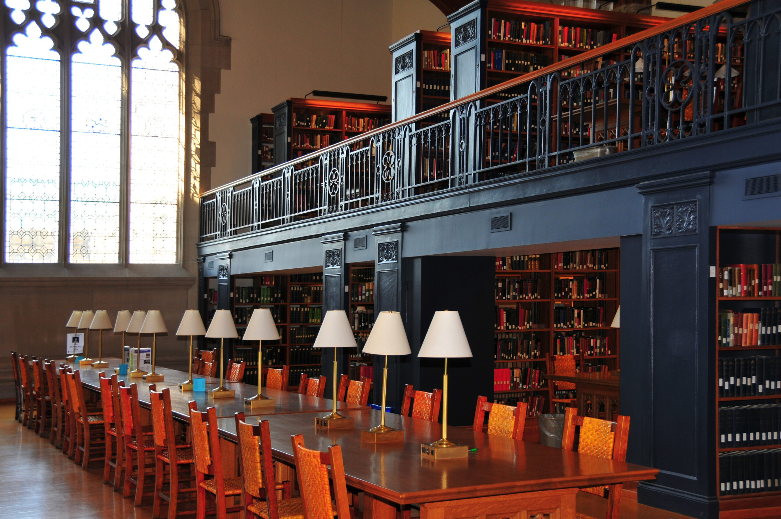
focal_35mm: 46
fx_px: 1008
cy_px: 260
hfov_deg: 42.4
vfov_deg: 28.9
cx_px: 390
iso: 200
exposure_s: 1/80
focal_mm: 31
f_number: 4
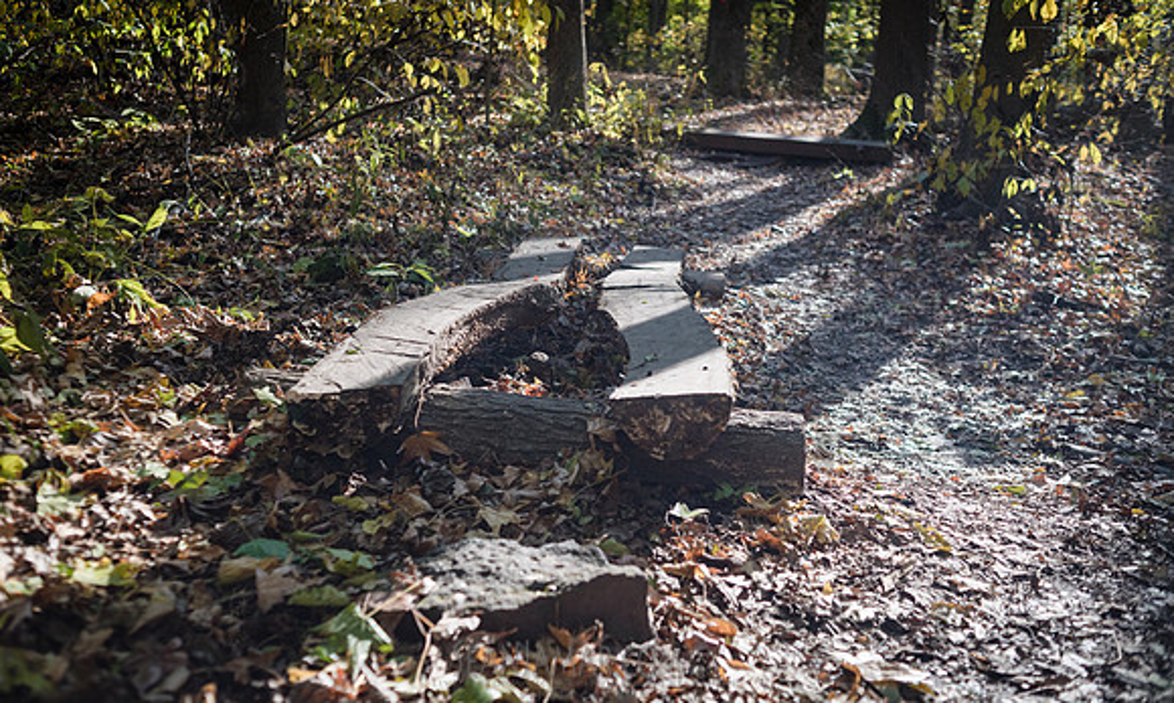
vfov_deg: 34.2
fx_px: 1141
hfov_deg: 54.4
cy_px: 311
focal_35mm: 36
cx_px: 587
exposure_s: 1/800
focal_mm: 35
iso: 500
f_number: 4
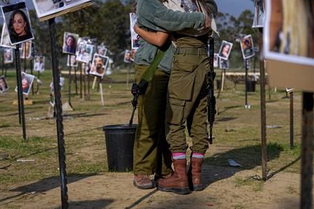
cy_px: 56
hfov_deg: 24.9
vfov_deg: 16.8
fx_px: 707
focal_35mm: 81
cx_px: 208
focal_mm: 51
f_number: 2.8
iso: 50
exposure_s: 1/1000
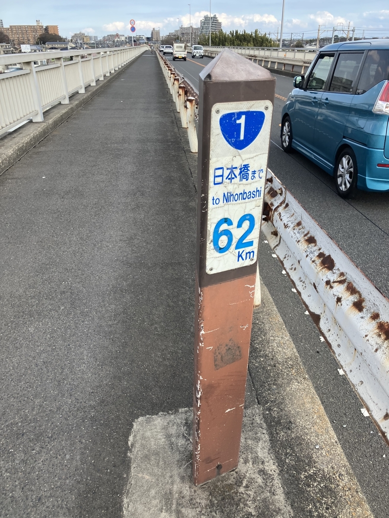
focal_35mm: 28
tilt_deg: -28.6
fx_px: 420
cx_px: 194
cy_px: 259
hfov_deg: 49.7
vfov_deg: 63.4
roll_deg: -0.8
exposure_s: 1/665
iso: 32
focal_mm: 3.99
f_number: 1.8
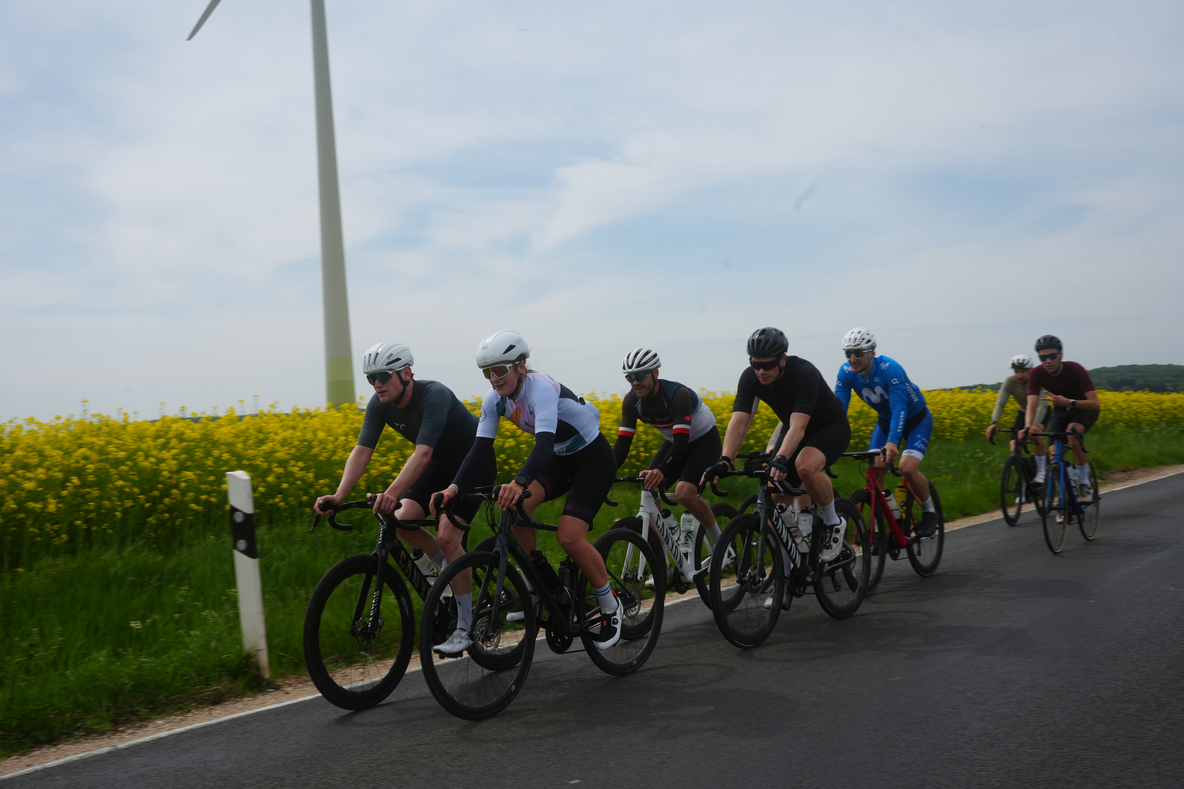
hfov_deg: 48.5
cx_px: 592
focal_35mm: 40
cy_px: 394
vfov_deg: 33.4
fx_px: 1315
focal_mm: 40
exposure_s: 1/200
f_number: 11
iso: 100
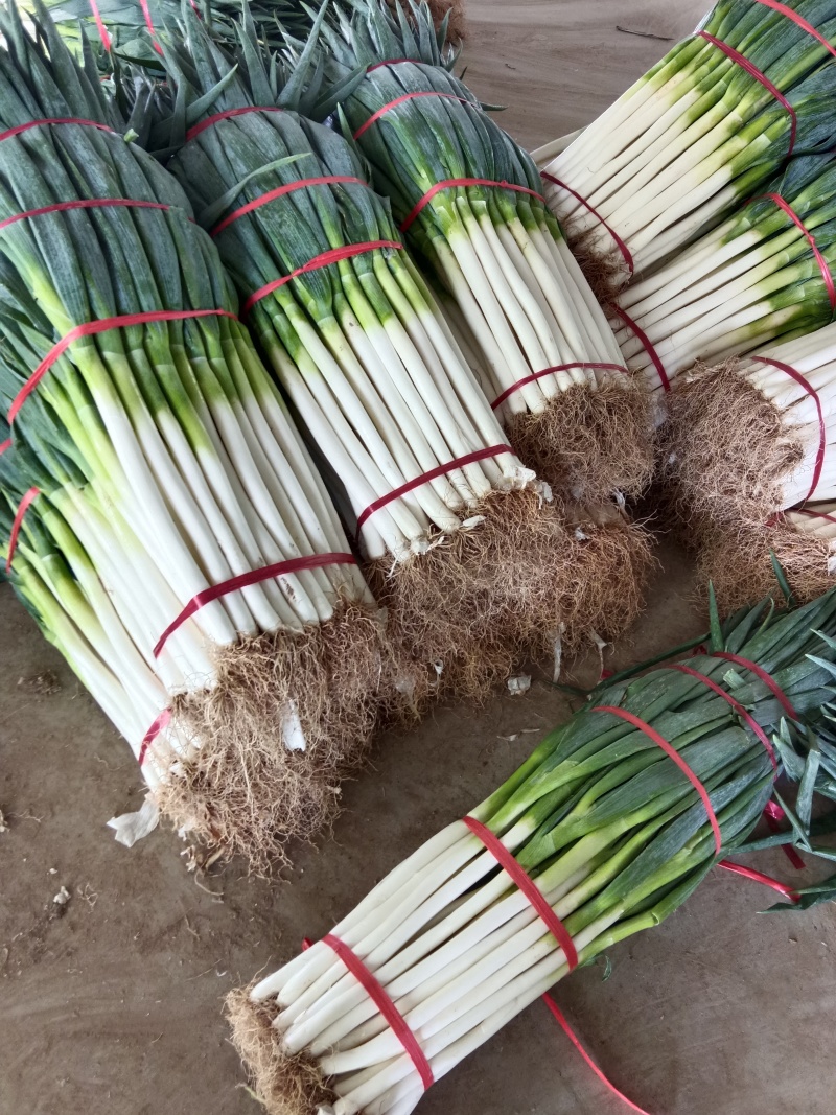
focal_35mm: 27
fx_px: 870
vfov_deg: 65.3
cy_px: 558
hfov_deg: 51.3
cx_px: 418
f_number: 2.2
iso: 332
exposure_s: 1/33.3
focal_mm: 3.66
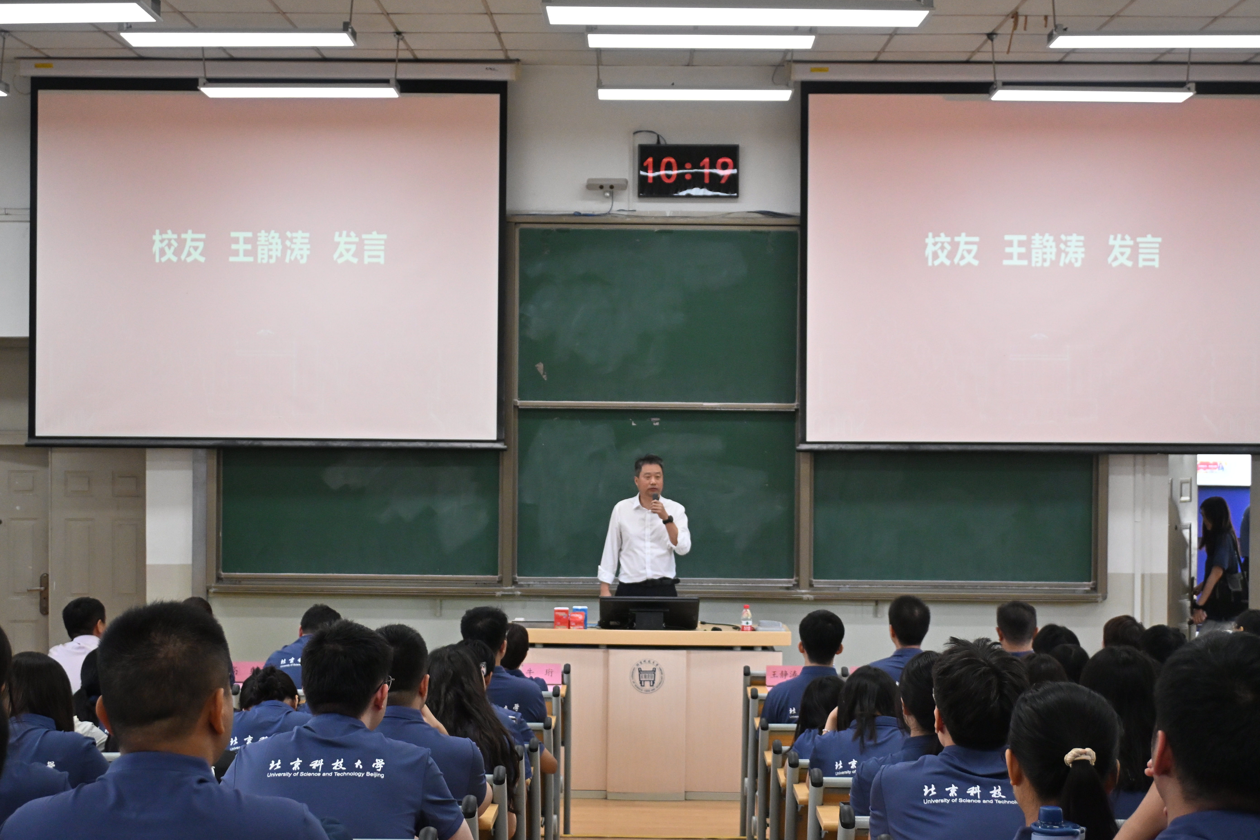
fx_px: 1942
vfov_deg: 24.4
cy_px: 420
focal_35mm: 56
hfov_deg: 35.9
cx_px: 630
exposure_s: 1/250
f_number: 5.3
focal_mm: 37
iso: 2800
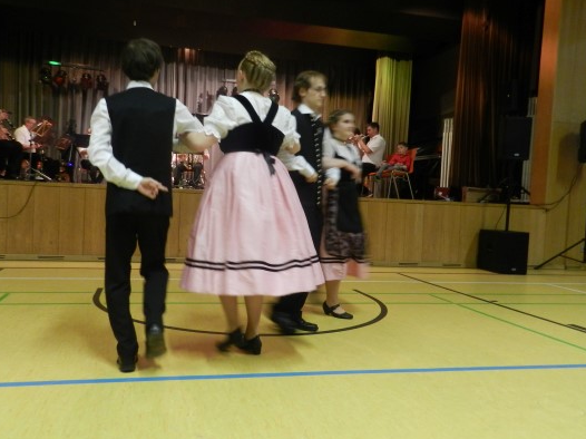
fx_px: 474
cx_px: 257
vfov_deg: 49.7
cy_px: 222
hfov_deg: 63.3
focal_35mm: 28
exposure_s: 1/20
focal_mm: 4
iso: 400
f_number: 3.4
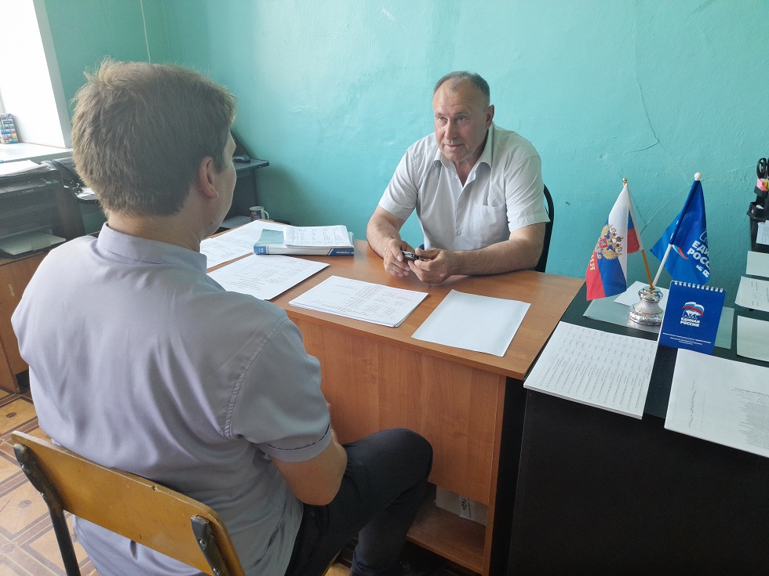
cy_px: 288
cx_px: 384
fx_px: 555
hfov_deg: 69.4
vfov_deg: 54.9
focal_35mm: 25
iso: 80
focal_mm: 4.6
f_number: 2
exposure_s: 1/50
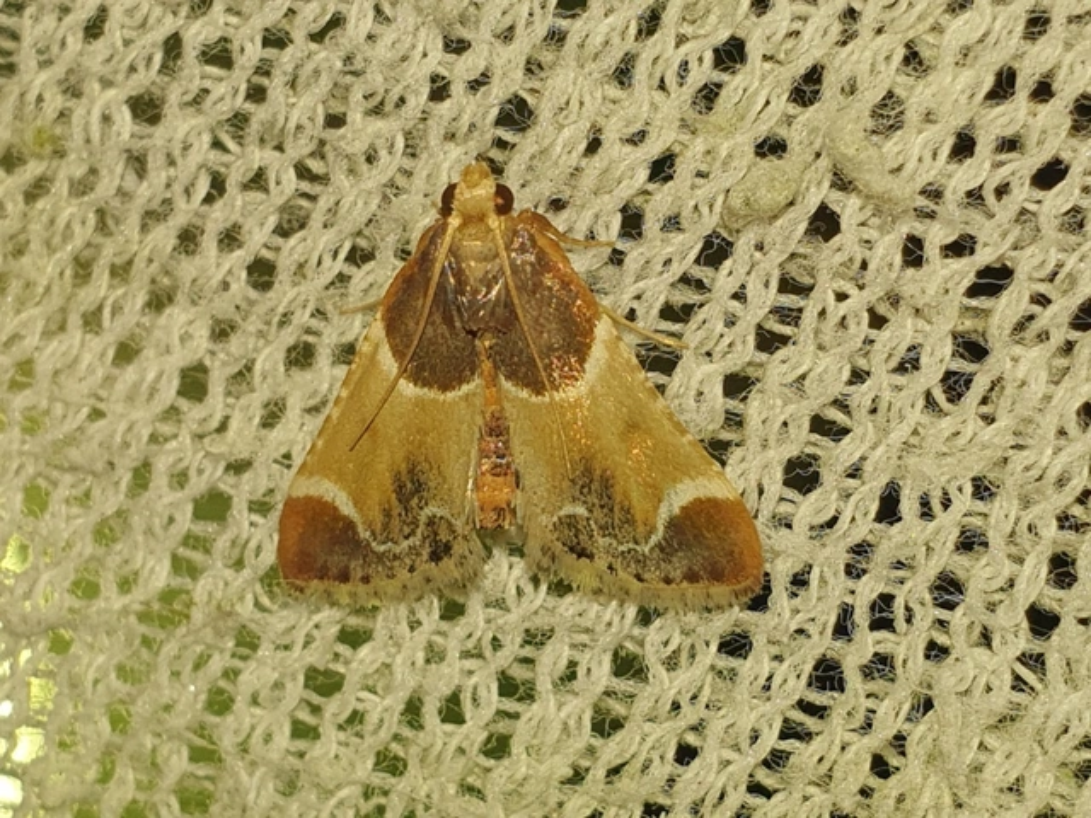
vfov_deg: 53.1
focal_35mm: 26
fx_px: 819
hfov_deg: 67.3
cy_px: 409
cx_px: 546
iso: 50
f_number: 2.4
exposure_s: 1/1005
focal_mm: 4.3
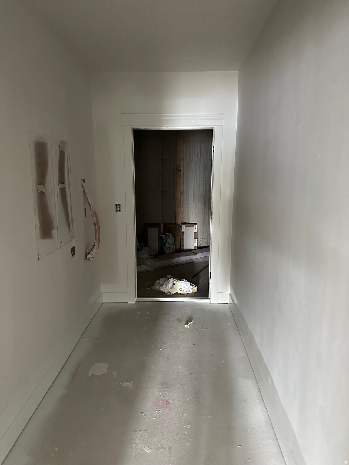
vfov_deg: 71.6
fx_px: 323
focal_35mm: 24
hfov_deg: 56.8
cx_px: 174
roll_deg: -0.4
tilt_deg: -9.1
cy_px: 232
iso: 1000
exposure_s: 1/48
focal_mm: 6.86
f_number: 1.78
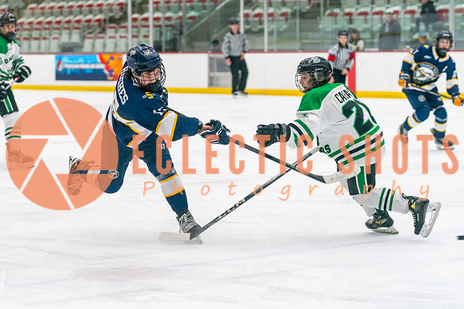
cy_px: 155
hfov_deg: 16.6
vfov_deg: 11.2
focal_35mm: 123
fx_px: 1583
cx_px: 138
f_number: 2.8
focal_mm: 86
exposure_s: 1/1250
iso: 3200
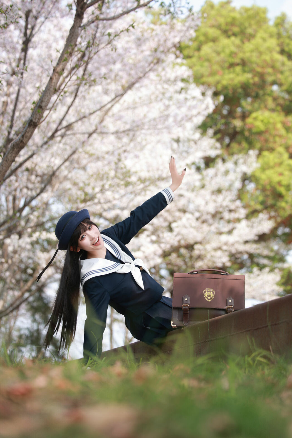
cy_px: 219
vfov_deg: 29.2
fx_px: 839
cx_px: 146
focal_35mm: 69
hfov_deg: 19.7
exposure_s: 1/500
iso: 100
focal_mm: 70
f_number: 2.8
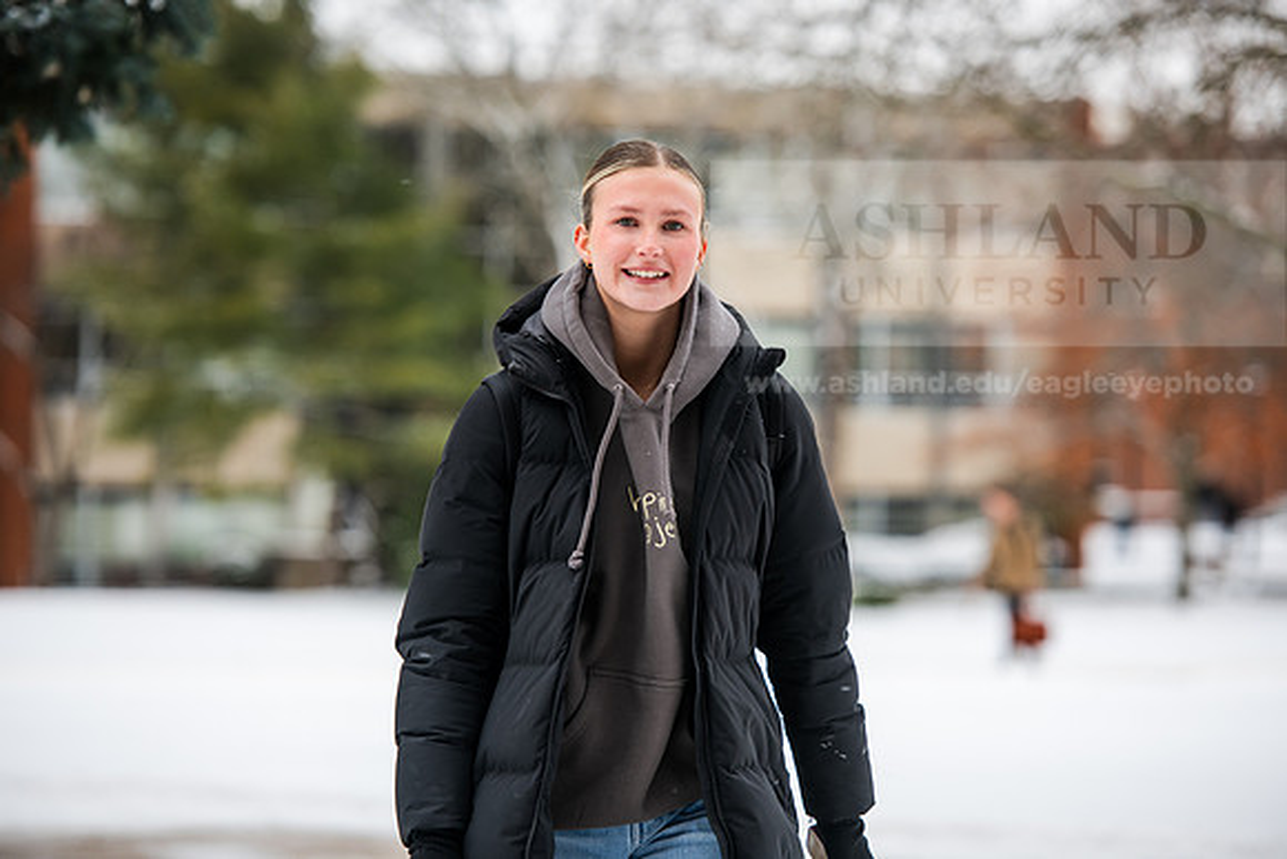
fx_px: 5364
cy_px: 430
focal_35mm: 150
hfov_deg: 13.7
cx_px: 644
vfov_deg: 9.2
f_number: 3.5
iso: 160
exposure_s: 1/400
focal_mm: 150
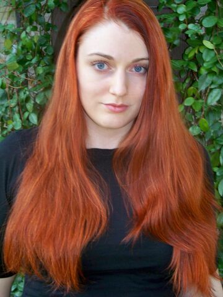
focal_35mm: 65
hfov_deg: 22.6
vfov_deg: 29.8
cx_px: 112
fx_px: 558
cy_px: 148
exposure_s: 1/30
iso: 200
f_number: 3.2
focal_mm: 13.2
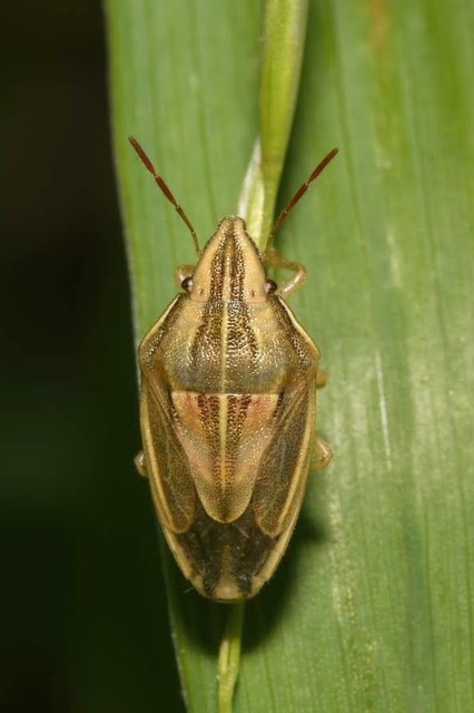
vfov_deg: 13.0
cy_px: 356
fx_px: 3114
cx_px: 237
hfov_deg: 8.7
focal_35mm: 158
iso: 100
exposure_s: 1/60
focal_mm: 105
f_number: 32
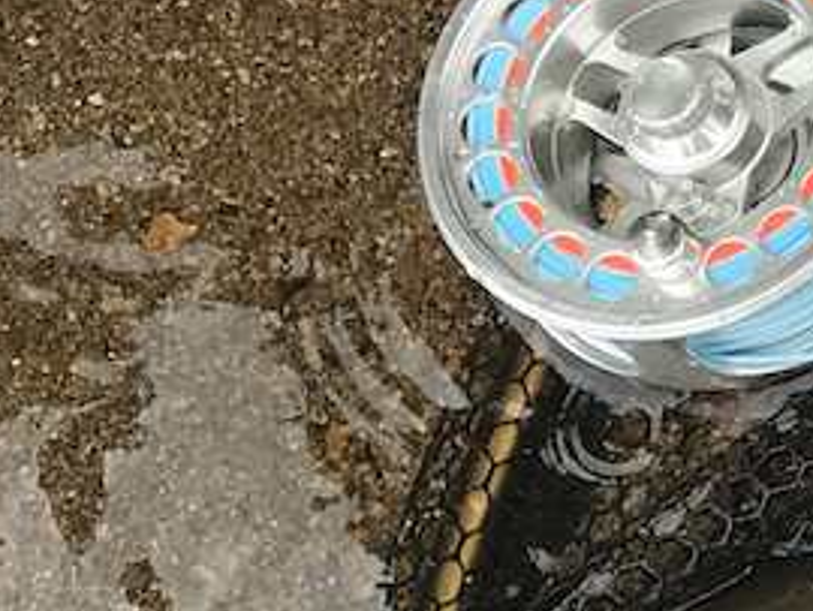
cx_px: 2072
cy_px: 485
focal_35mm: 145
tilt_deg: -76.4
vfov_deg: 10.2
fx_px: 3409
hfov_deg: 11.0
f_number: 1.8
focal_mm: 3.99
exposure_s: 1/587
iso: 20
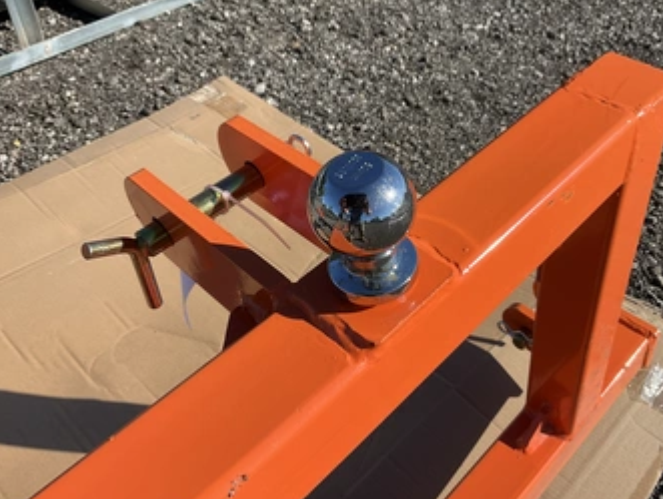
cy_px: 216
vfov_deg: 40.7
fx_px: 671
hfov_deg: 52.2
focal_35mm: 35
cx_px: 397
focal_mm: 3
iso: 25
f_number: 1.8
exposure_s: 1/1675
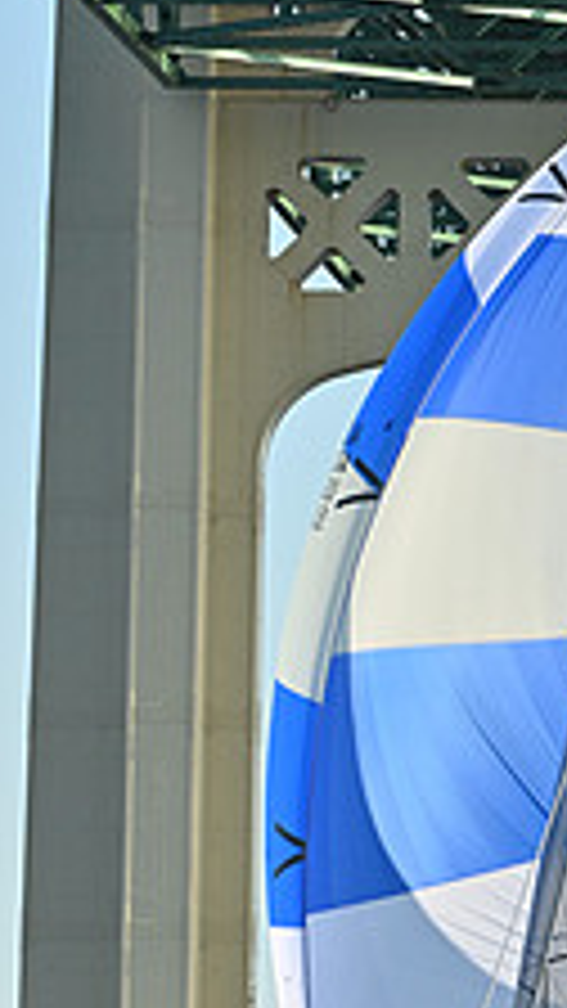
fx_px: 8687
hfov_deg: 3.7
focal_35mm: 325
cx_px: 601
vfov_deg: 6.6
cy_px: 410
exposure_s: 1/1600
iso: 320
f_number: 6.3
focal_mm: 120
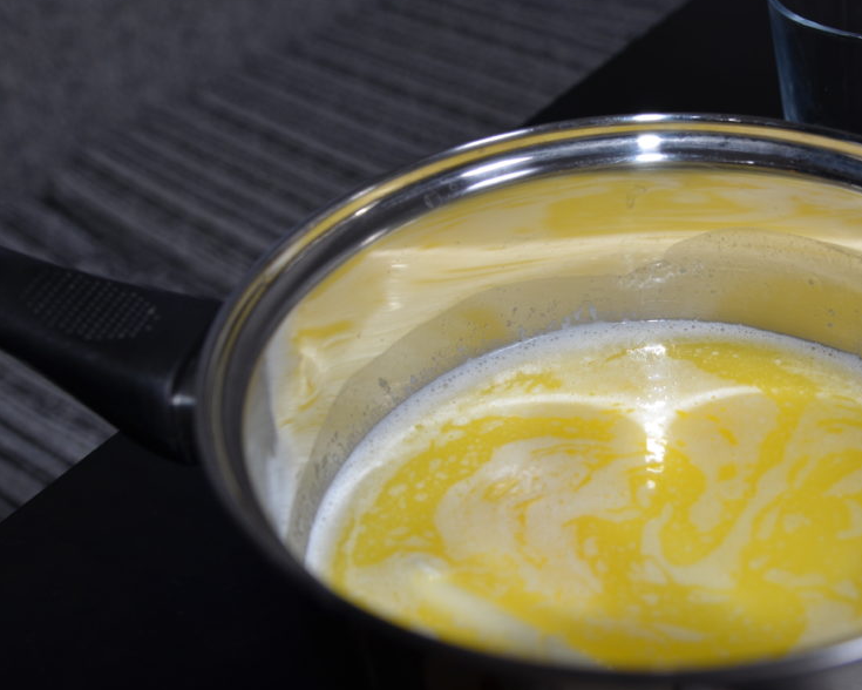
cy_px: 343
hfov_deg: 38.9
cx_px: 598
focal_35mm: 47
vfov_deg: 32.1
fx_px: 1199
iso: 320
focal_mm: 24
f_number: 4
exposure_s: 1/60
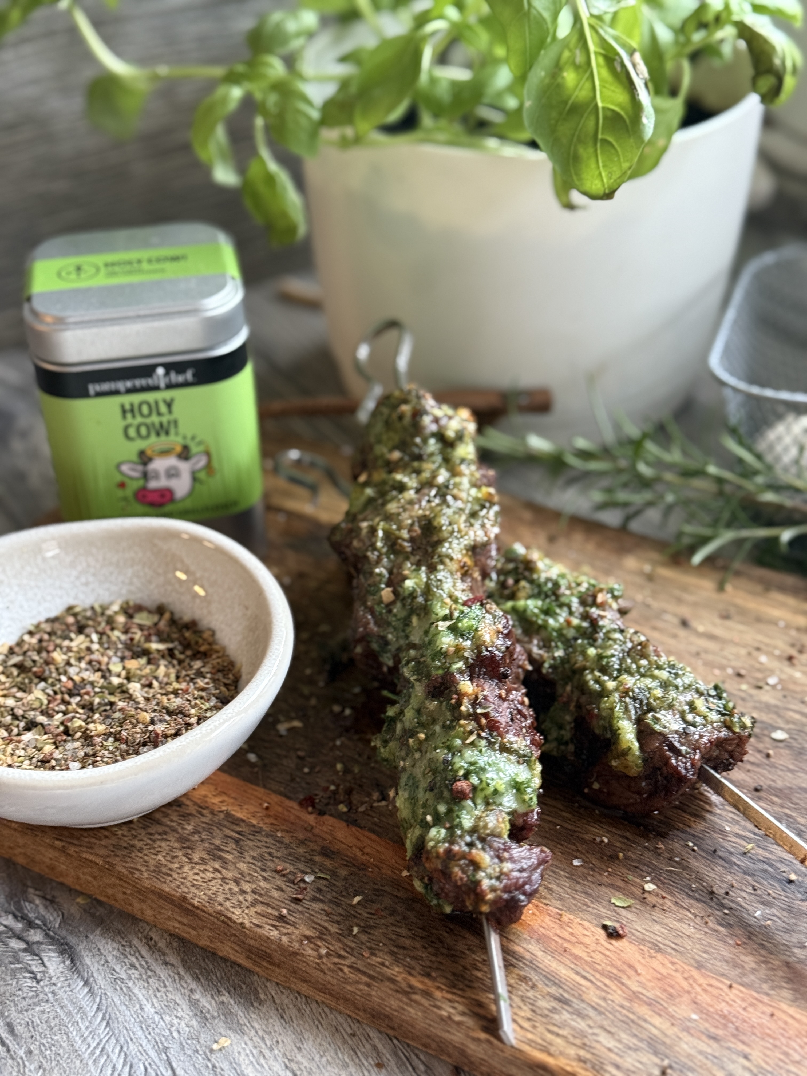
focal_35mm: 48
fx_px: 1492
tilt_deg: -35.1
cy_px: 538
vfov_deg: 39.7
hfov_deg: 30.3
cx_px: 404
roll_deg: +1.2
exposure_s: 1/38
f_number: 1.78
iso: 320
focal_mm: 6.76
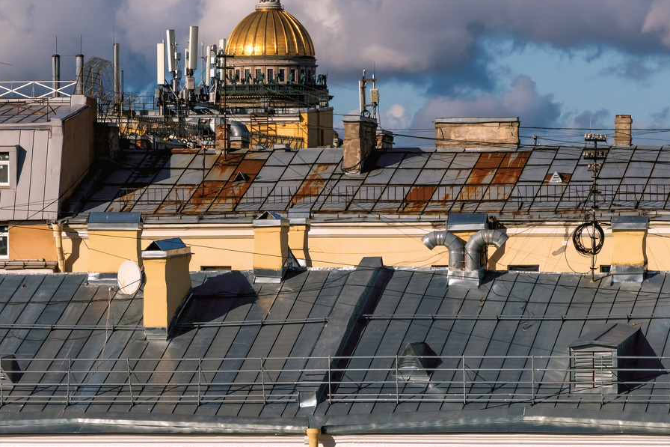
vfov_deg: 6.4
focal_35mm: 214
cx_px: 294
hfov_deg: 9.6
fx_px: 3982
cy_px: 141
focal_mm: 90
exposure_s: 1/1600
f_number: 10
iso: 400
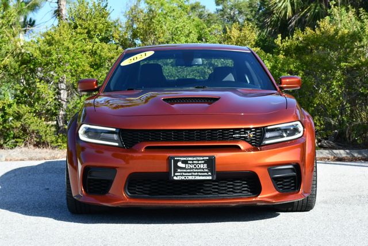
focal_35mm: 84
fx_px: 859
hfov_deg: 24.2
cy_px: 123
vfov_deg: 16.3
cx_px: 184
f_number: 8
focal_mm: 42
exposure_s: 1/250
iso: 200
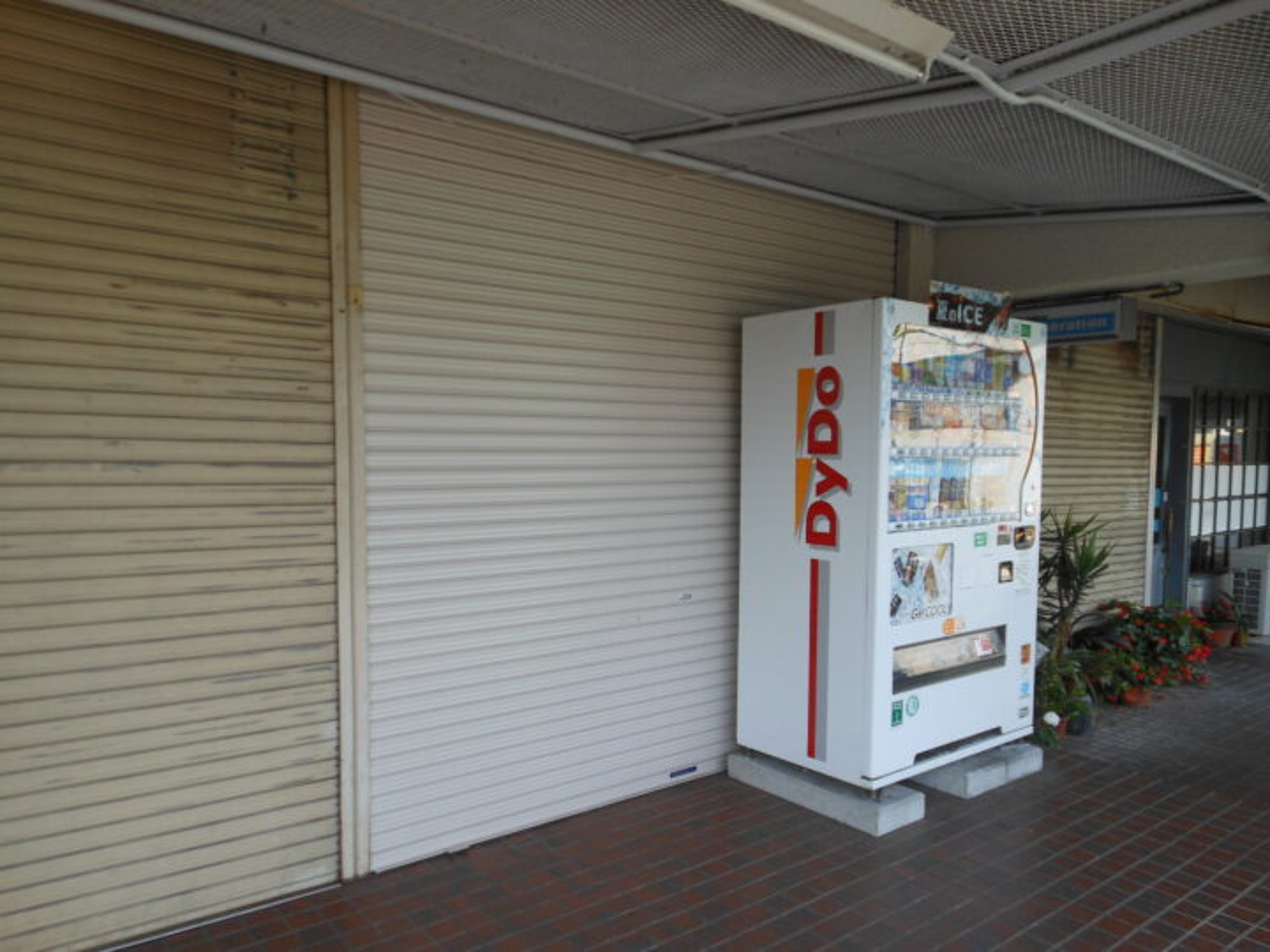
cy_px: 476
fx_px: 917
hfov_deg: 69.4
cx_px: 635
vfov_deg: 54.9
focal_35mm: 25
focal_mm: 4.5
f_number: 3.2
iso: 80
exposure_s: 1/160
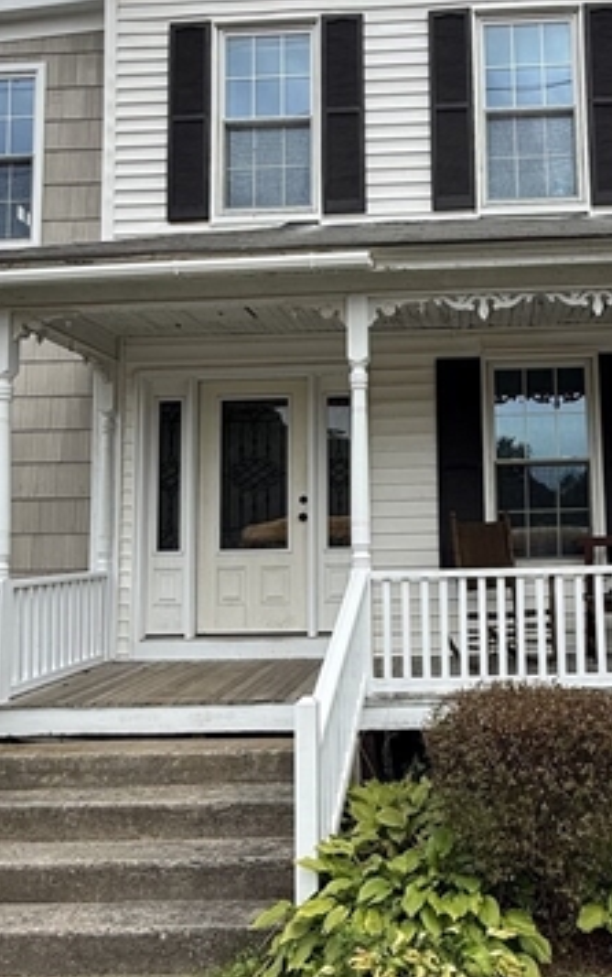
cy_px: 478
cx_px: 456
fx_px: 853
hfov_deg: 38.5
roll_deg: +0.7
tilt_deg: +5.6
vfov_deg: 59.6
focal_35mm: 32
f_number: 2.2
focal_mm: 2.22
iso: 50
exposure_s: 1/531
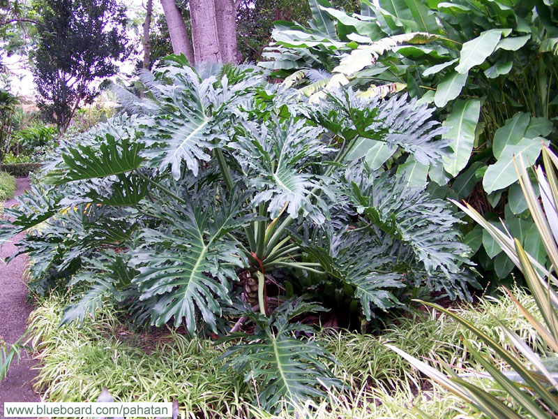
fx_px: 645
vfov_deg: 36.0
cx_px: 279
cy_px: 210
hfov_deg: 46.8
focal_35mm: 40
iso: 80
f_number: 2.8
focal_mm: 6.7
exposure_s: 1/60
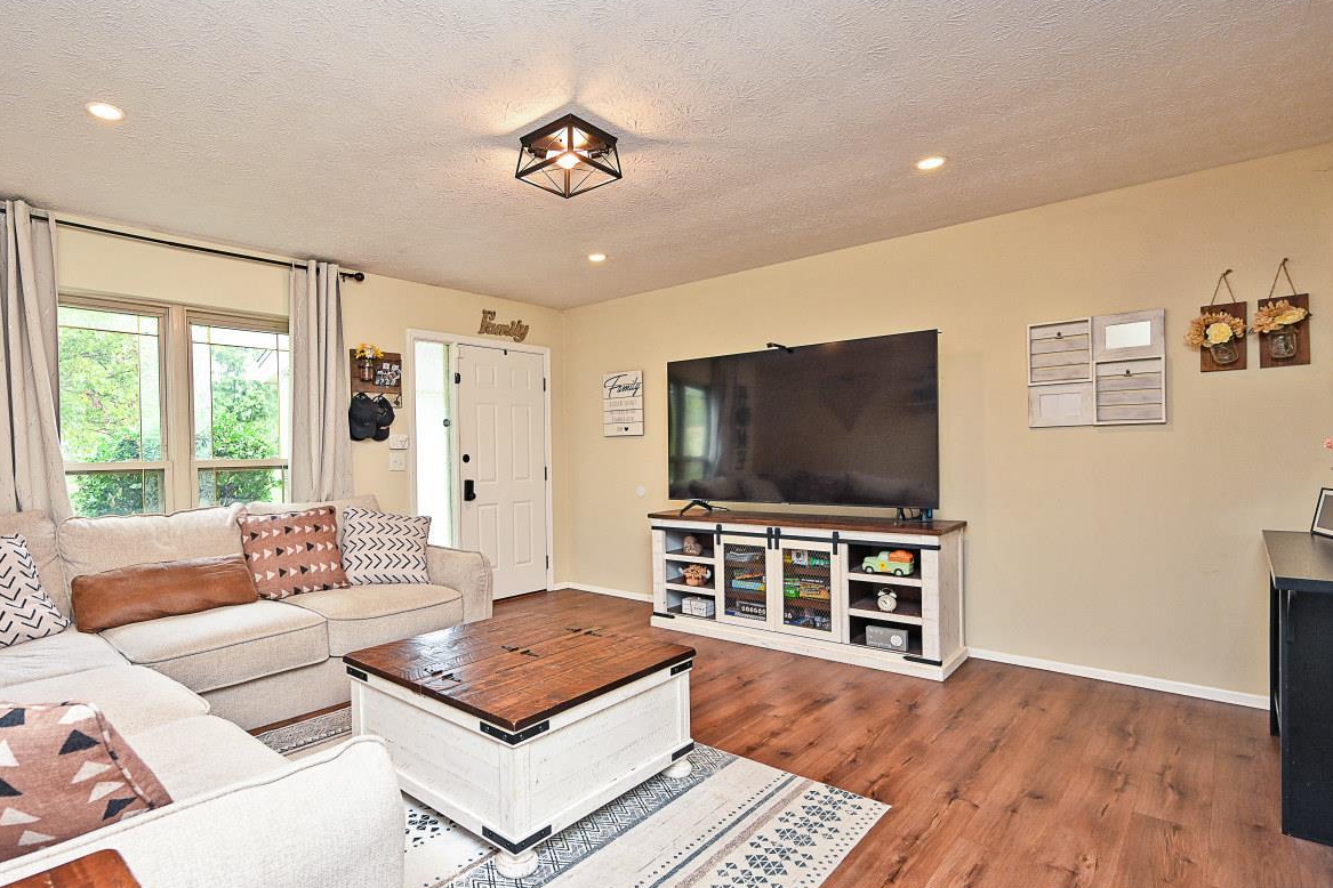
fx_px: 666
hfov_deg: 89.0
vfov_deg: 67.3
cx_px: 541
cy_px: 467
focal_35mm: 18
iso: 400
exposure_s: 1/60
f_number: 4
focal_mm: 14
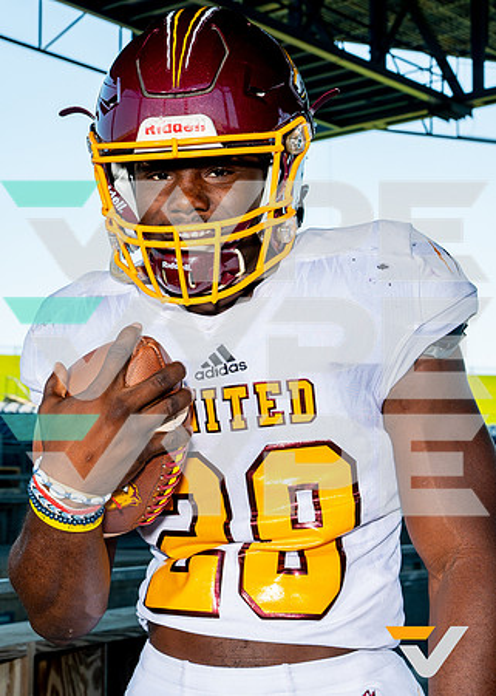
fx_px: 1309
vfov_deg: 29.8
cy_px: 339
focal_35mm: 66
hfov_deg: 21.3
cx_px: 141
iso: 125
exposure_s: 1/125
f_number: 8
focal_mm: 44
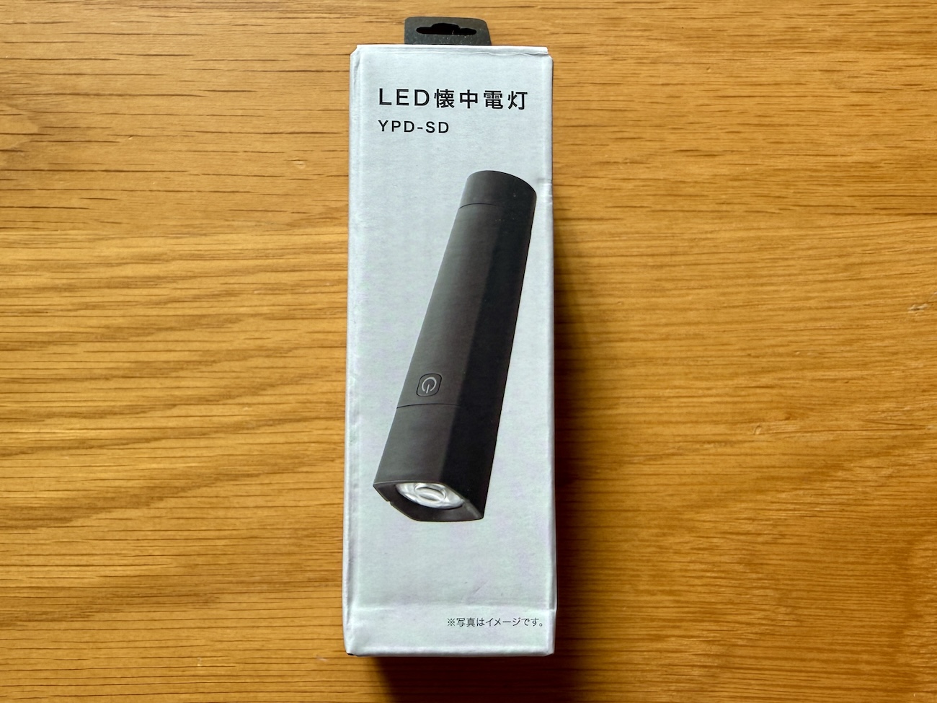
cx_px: 468
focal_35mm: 24
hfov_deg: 71.6
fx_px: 650
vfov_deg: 56.8
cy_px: 352
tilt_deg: -84.7
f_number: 2.2
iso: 40
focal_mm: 2.22
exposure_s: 1/99
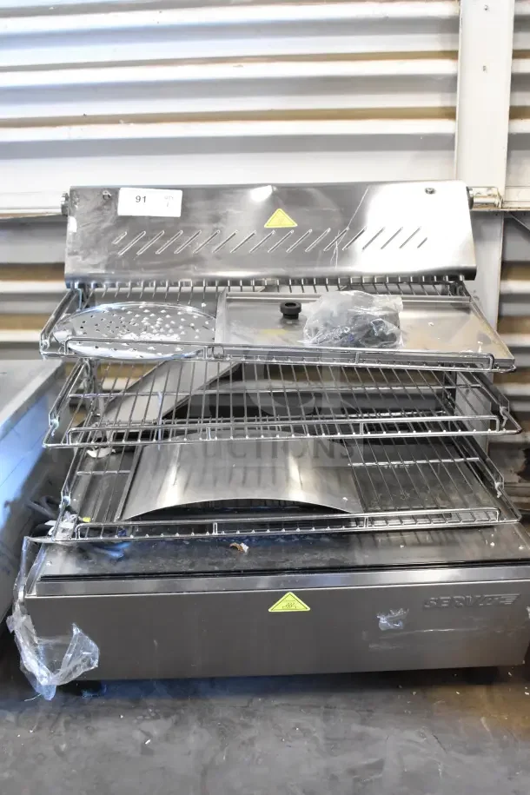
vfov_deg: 53.1
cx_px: 265
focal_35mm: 36
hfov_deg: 36.9
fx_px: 795
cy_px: 398
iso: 6400
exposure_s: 1/80
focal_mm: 24
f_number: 4.5
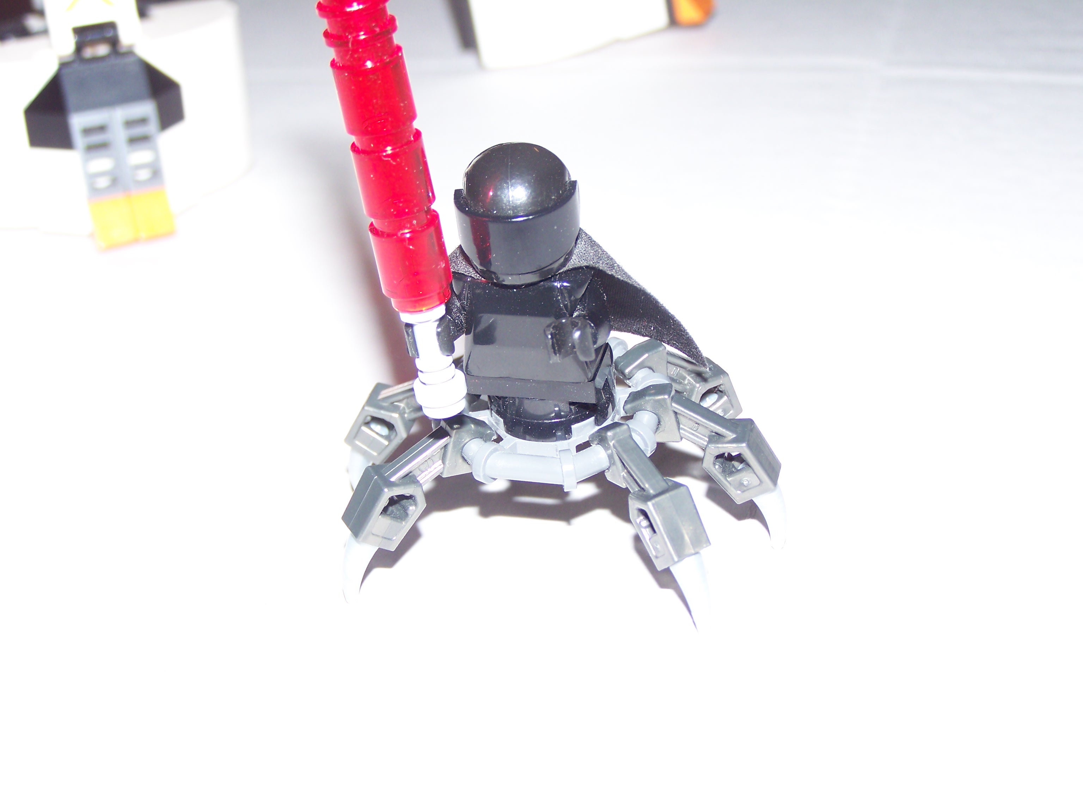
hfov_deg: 30.3
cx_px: 542
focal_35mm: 64
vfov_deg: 22.9
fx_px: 2002
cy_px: 406
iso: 80
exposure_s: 1/80
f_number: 3.2
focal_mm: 10.7
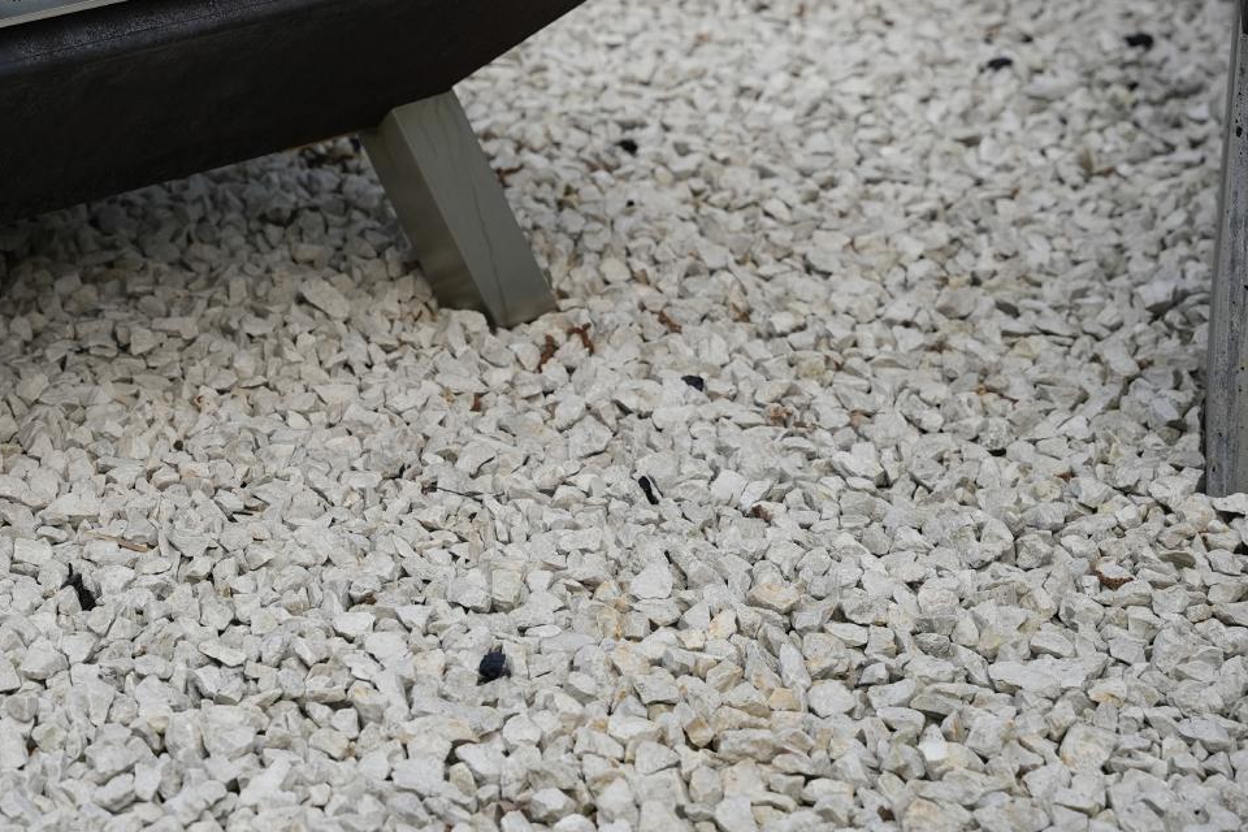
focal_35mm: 102
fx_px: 3550
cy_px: 21
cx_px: 105
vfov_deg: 13.2
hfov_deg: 19.5
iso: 250
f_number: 3.5
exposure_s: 1/320
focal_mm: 51.2
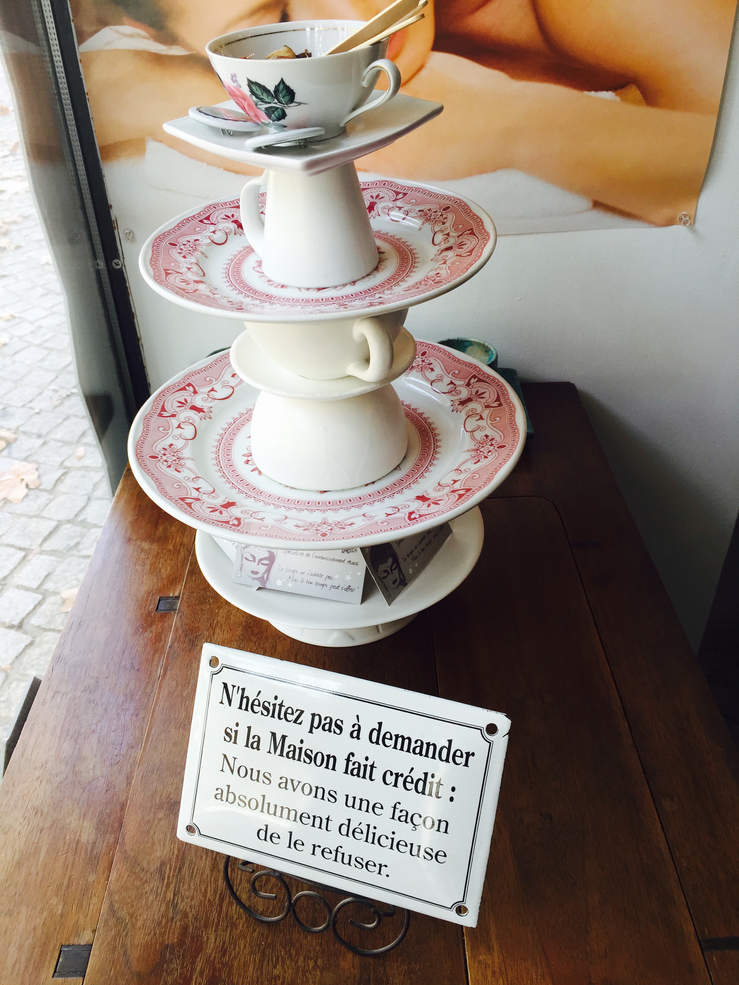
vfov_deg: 61.7
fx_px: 825
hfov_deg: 48.2
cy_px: 492
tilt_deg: -35.2
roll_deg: +2.2
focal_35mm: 29
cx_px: 370
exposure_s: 1/60
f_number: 2.2
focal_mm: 4.15
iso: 32
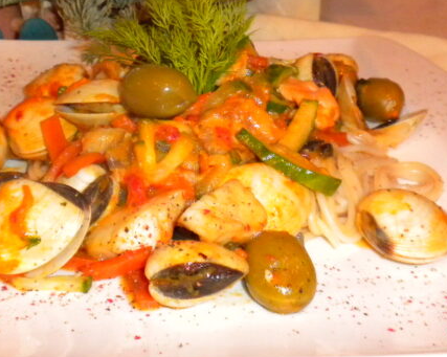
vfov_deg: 23.3
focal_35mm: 65
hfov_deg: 29.1
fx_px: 859
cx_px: 192
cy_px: 103
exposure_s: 1/30
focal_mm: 6.6
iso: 400
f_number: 3.5
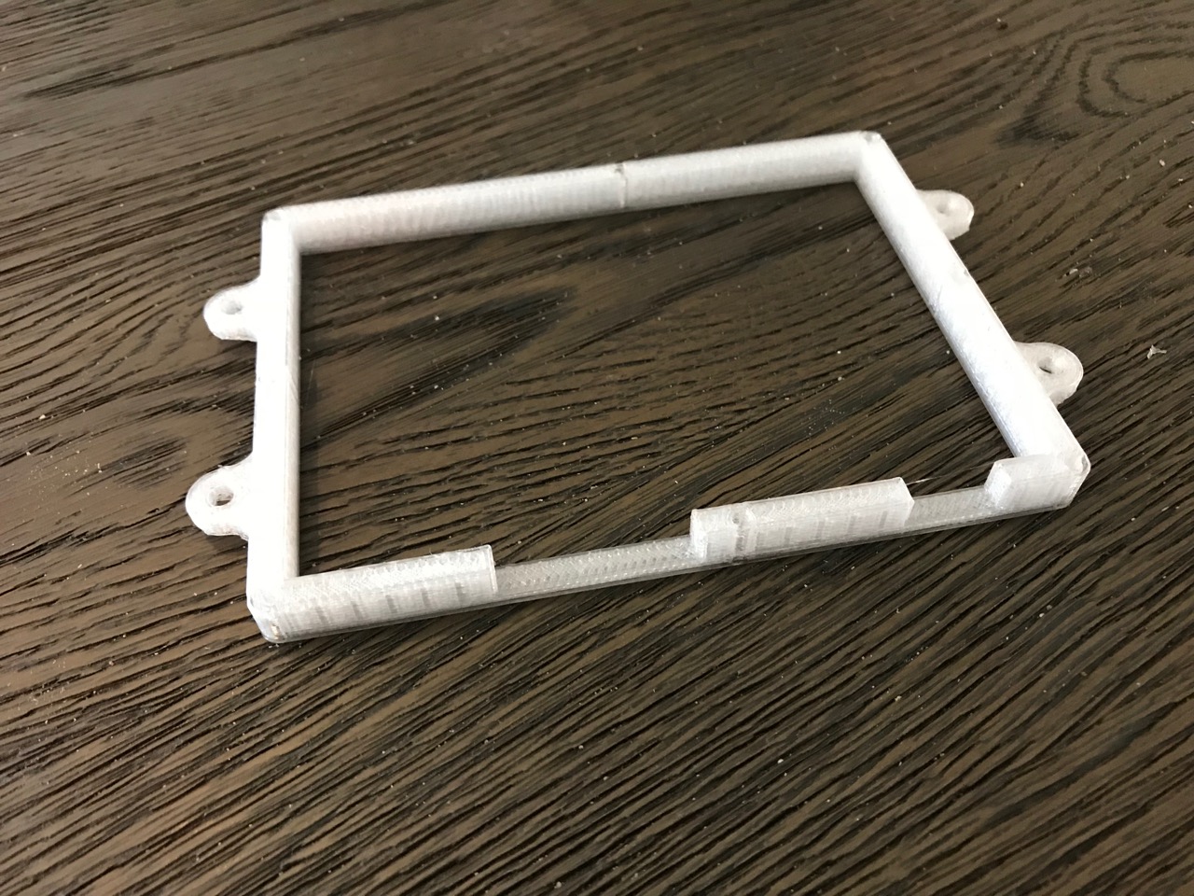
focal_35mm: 28
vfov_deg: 49.7
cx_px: 597
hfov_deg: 63.4
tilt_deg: -50.9
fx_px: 966
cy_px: 448
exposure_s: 1/9
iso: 100
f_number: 1.8
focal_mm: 3.99
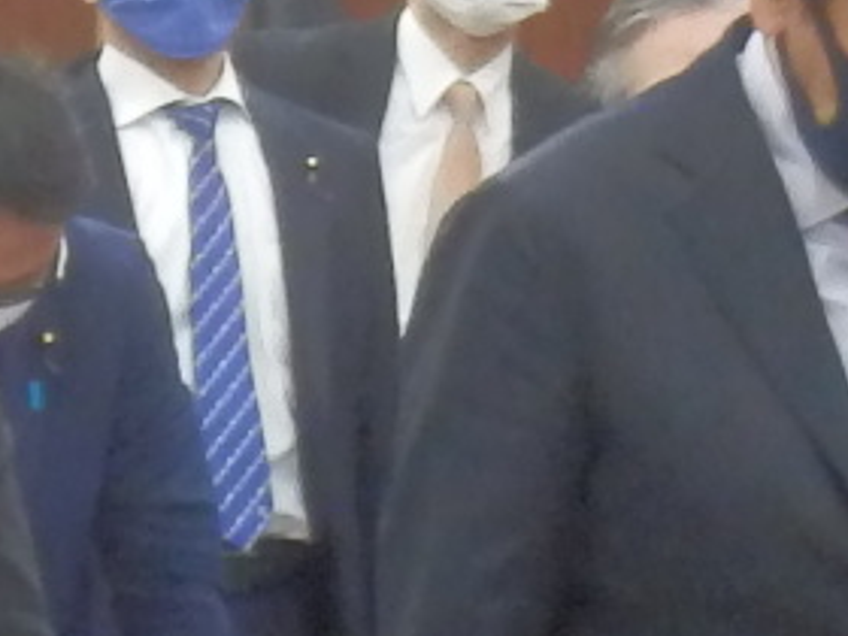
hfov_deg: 3.7
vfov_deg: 2.8
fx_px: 13057
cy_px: -288
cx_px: -1039
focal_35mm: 533
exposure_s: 1/100
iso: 640
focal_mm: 13.1
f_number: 4.5
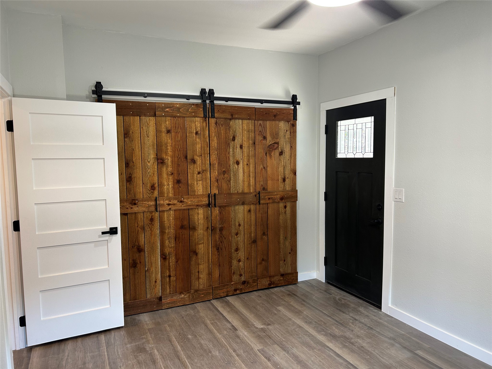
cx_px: 246
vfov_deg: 53.1
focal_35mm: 26
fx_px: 370
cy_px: 184
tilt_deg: -5.4
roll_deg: +1.3
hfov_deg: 67.3
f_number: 1.5
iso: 80
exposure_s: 1/60
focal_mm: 5.7
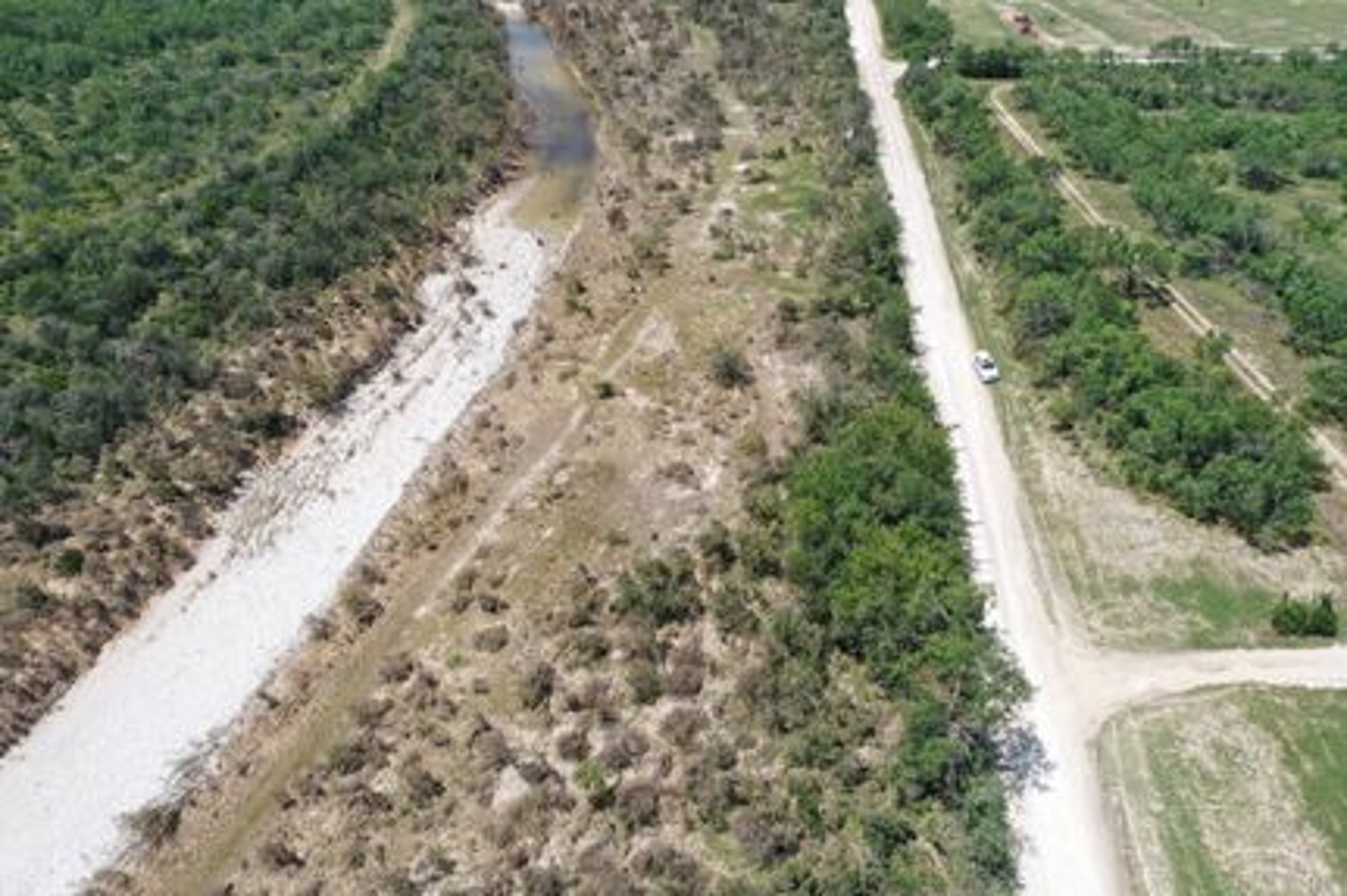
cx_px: 674
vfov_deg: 46.4
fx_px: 1047
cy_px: 448
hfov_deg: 65.5
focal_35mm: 28
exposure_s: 1/400
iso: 100
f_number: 5.6
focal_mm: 10.26
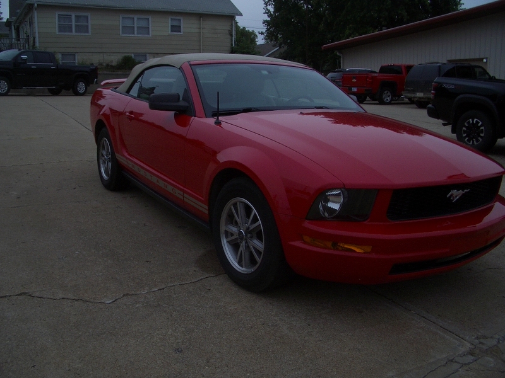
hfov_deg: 52.6
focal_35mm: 35
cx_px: 252
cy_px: 189
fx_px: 511
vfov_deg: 40.7
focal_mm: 5.8
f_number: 2.6
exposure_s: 1/400
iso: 50
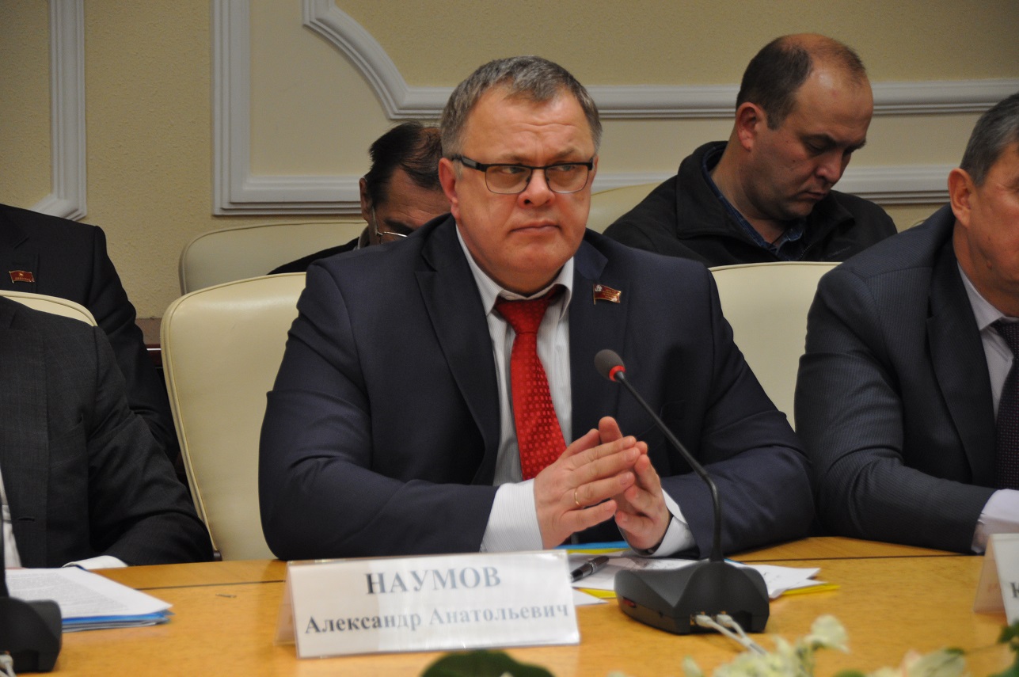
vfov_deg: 10.1
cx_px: 510
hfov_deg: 15.2
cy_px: 338
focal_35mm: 135
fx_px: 3817
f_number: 5.3
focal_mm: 90
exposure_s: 1/60
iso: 800
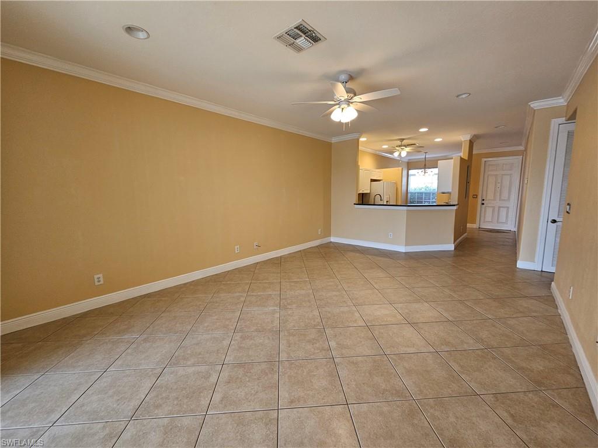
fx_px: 225
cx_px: 299
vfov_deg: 89.9
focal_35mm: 13
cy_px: 224
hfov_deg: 106.2
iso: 100
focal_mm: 2.2
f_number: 2.2
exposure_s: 1/60
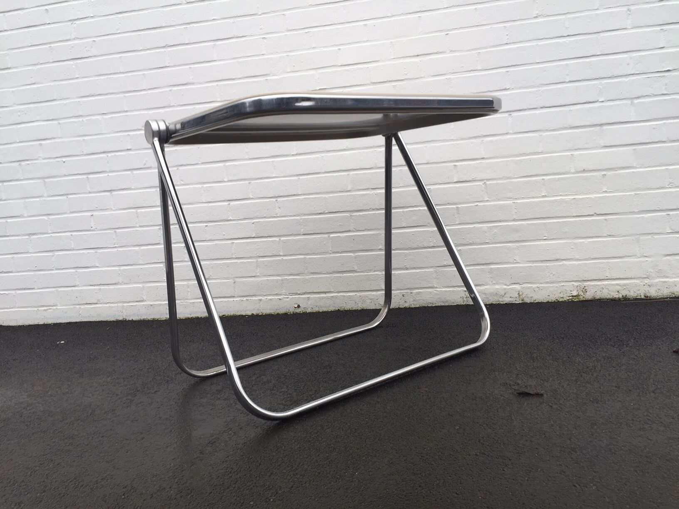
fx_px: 569
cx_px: 340
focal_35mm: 29
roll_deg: +3.0
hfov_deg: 61.7
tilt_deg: -4.5
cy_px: 254
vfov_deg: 48.2
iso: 32
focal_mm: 4.15
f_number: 2.2
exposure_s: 1/134
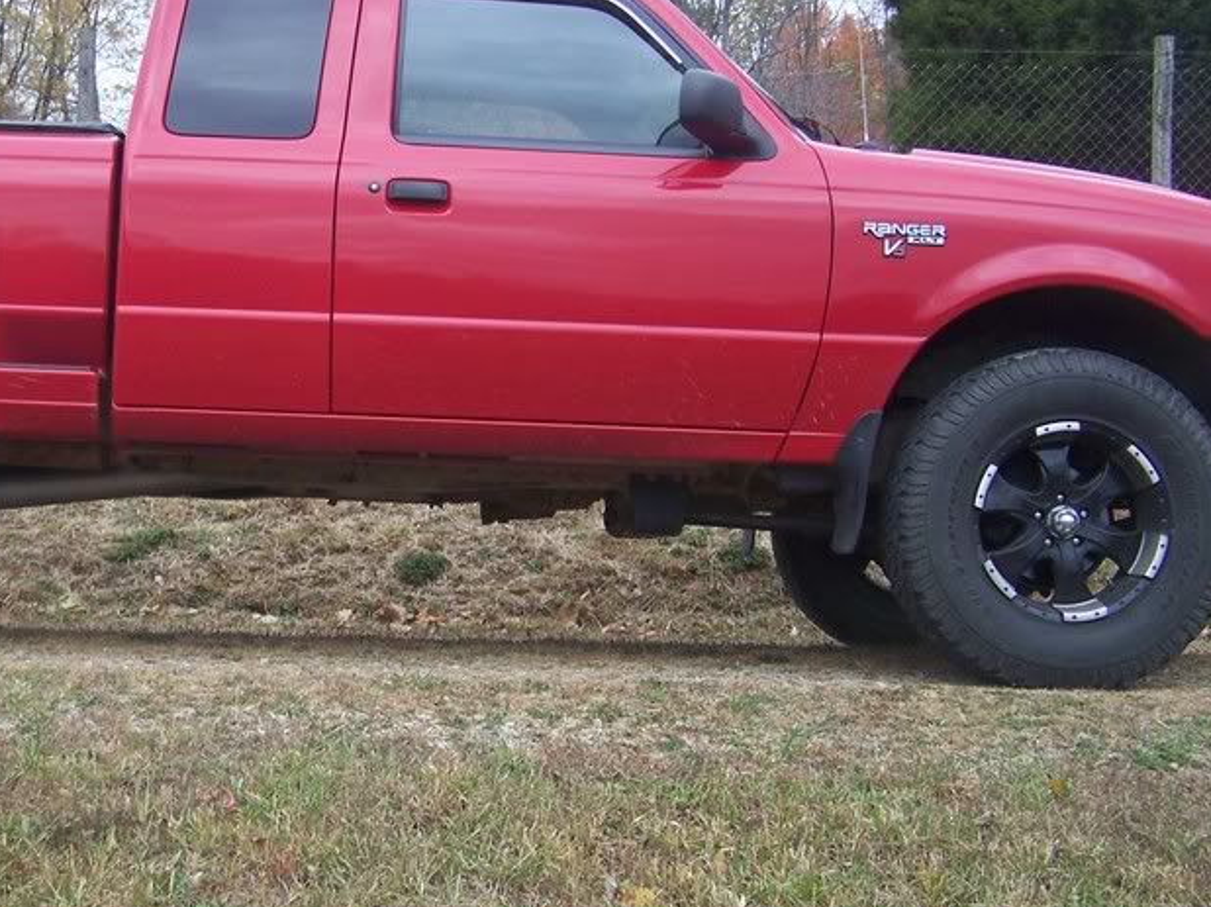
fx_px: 2203
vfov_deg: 23.3
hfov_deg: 30.4
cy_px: 435
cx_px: 353
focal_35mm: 63
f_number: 2.8
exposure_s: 1/200
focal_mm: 6.3
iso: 64
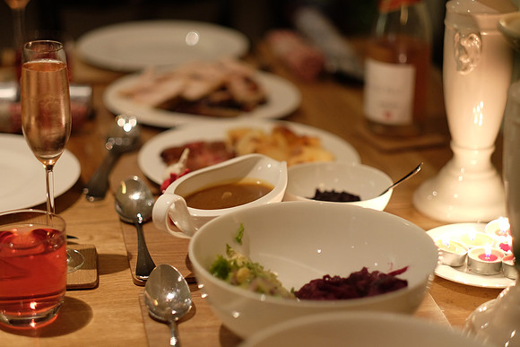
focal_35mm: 84
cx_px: 260
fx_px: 1214
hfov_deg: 24.2
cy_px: 174
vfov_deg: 16.3
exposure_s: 1/34
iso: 800
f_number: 1.2
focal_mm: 56
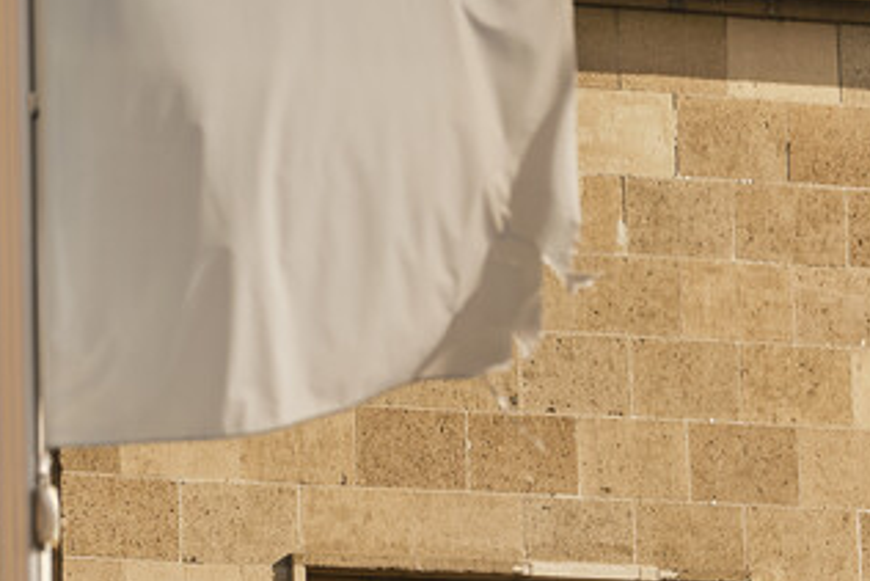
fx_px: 10372
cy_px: -434
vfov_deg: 3.2
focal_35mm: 429
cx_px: -661
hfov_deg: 4.8
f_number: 3.2
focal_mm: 110
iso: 200
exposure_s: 1/3200
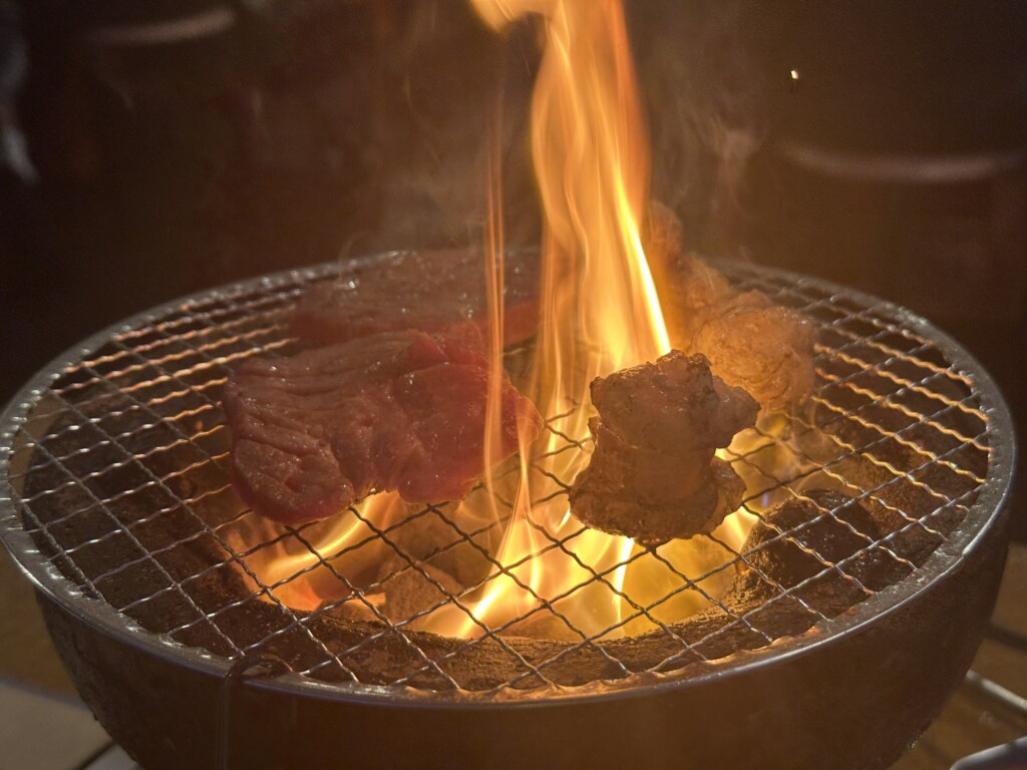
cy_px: 385
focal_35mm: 48
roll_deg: +2.7
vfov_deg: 30.3
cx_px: 514
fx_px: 1424
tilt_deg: -25.1
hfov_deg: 39.7
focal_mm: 6.86
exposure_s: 1/90
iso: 80
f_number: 1.78
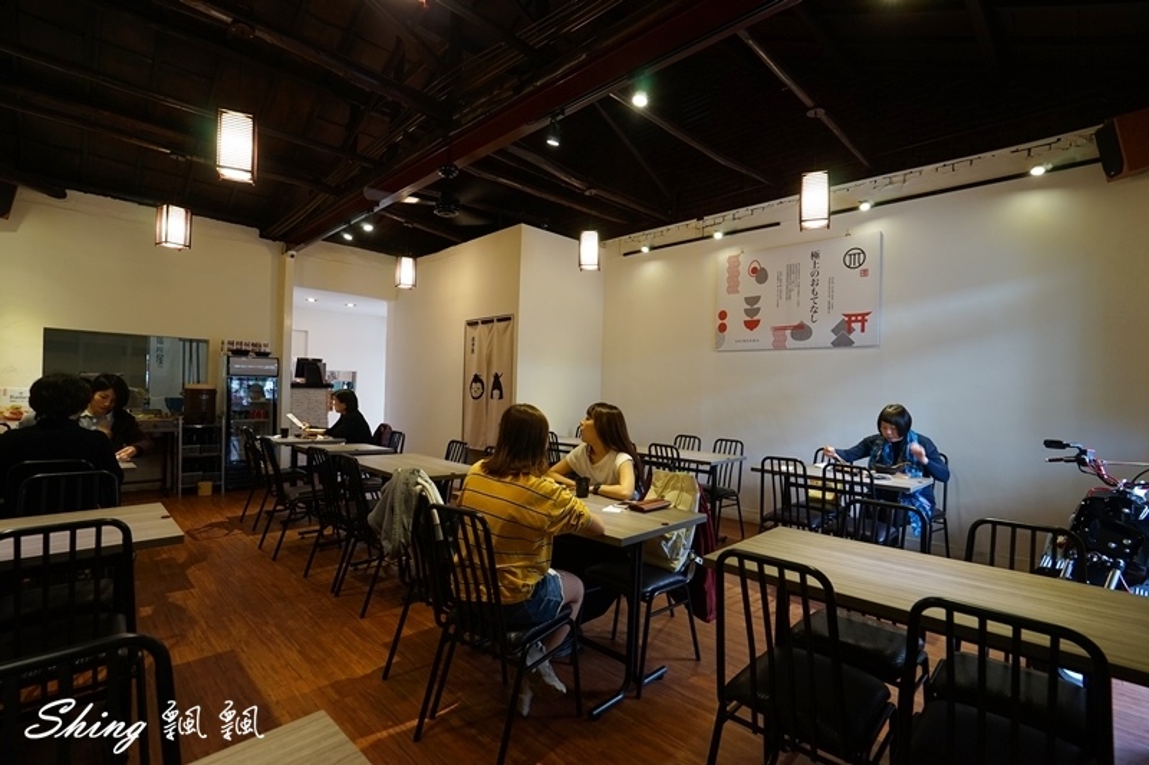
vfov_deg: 73.7
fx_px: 511
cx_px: 574
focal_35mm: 16
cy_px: 382
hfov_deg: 96.7
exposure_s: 1/15
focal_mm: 16
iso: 640
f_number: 6.3
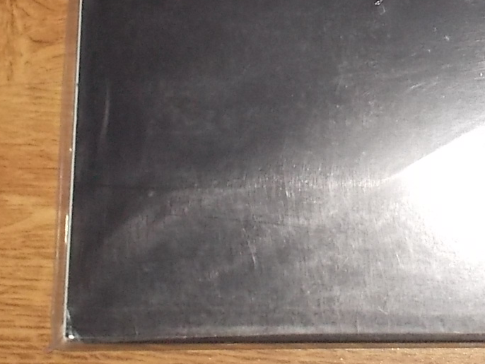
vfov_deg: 15.0
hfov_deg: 19.9
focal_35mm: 96
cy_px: -42
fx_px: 1346
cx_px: 476
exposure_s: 1/30
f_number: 3.3
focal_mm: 4.1
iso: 200
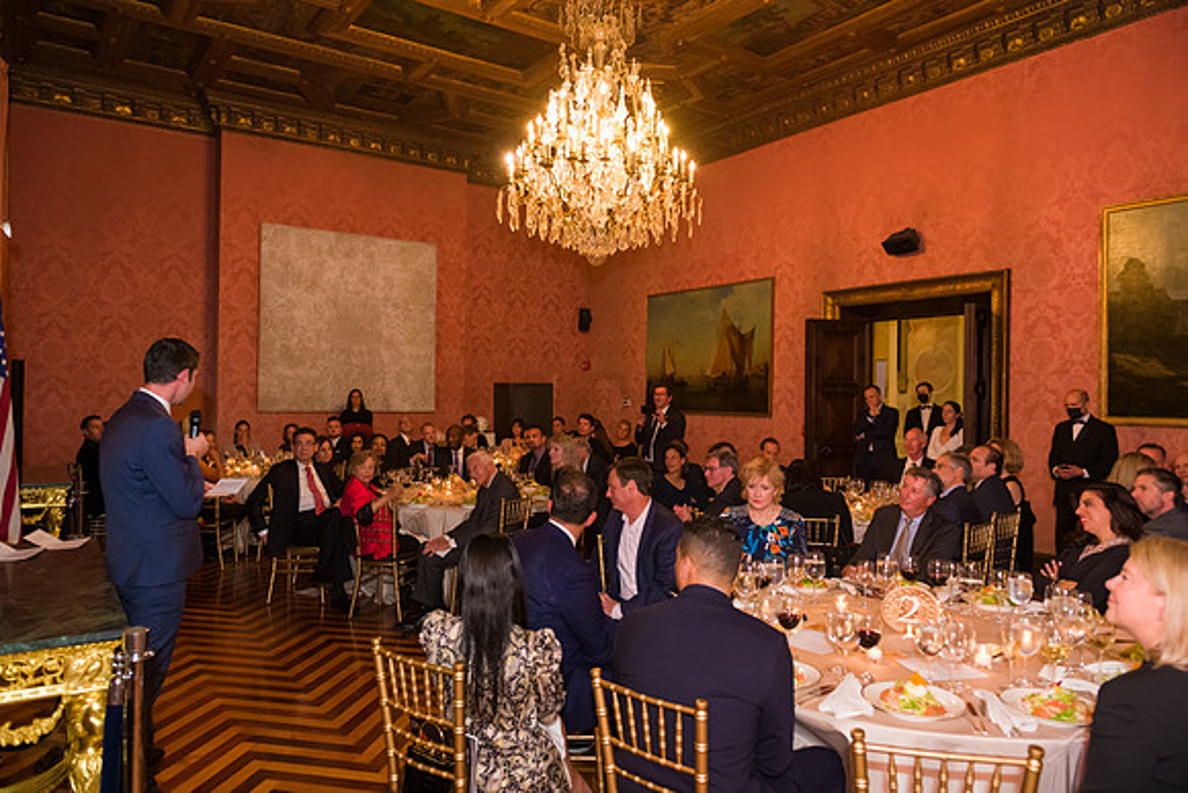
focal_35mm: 24
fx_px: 792
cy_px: 396
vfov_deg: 53.2
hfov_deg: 73.7
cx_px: 594
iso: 3200
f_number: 4
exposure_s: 1/80
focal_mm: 24
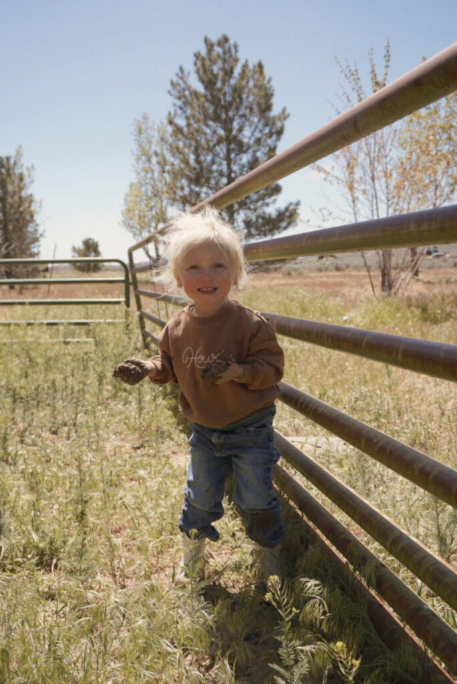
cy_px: 342
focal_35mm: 34
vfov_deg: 55.1
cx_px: 228
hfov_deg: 38.4
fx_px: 656
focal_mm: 23
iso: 100
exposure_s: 1/500
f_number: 4.5
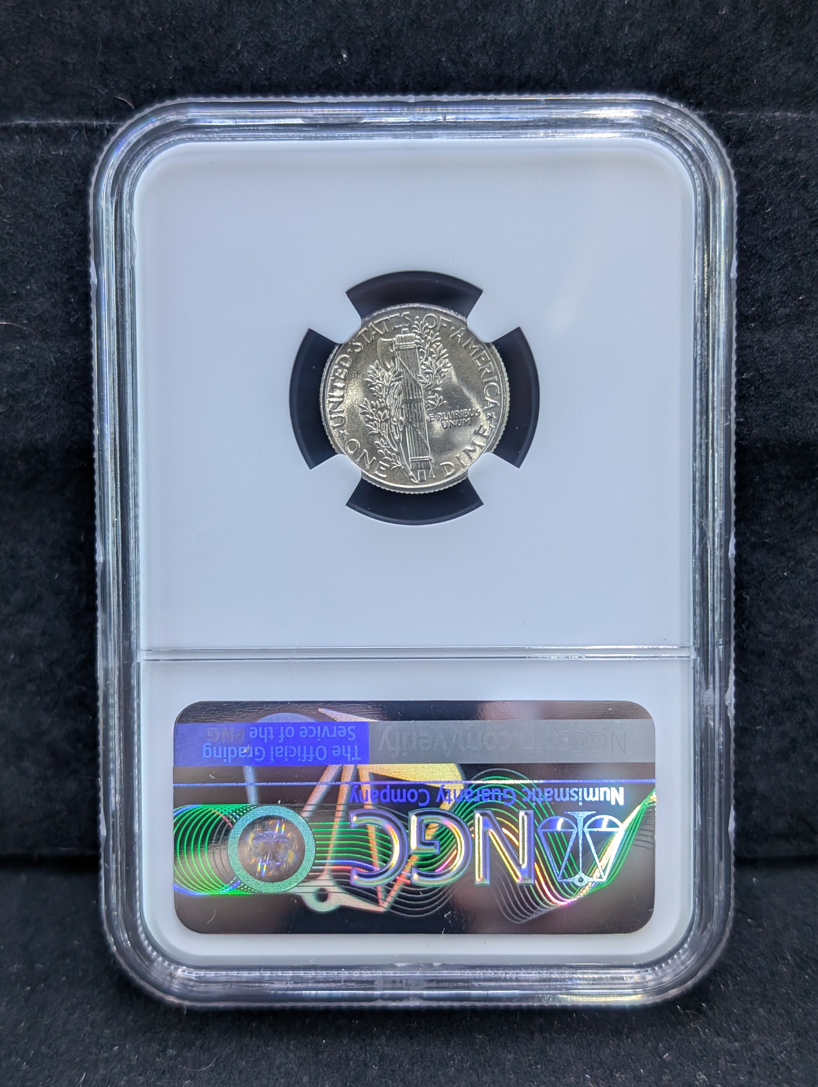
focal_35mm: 49
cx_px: 409
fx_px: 1540
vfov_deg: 38.9
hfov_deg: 29.7
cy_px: 544
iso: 243
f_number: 1.68
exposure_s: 1/60
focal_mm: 6.9
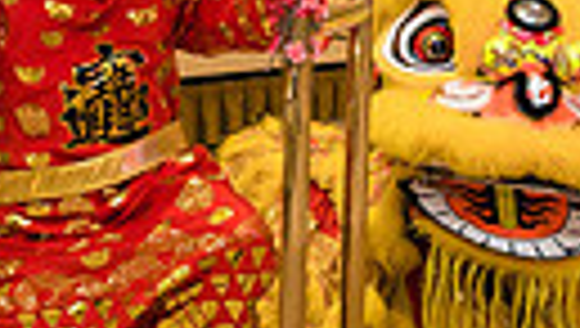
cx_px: 99
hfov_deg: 15.0
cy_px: 16
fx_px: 2187
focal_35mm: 142
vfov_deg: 8.5
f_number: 2.8
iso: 1000
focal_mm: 14
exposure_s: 1/160
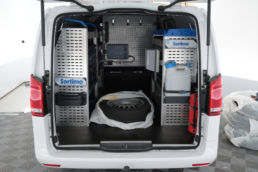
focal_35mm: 34
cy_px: 86
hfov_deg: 56.1
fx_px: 242
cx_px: 129
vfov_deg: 39.1
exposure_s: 1/100
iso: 2500
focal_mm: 22.5
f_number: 5
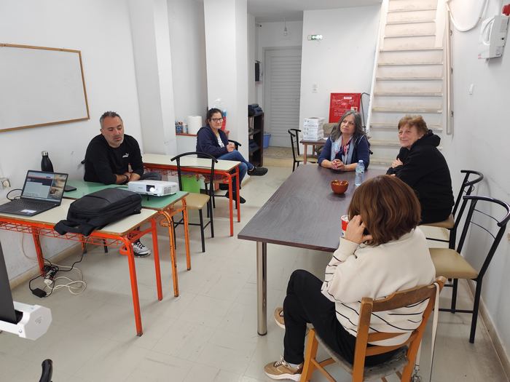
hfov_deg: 73.9
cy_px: 191
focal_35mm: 23
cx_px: 255
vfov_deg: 58.9
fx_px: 339
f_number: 1.65
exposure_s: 1/100
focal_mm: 6.14
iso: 640
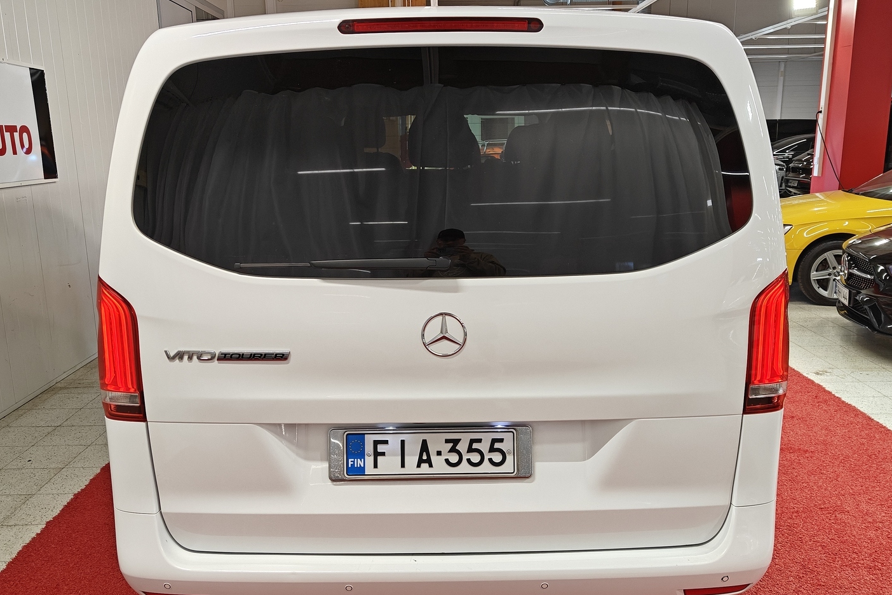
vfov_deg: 41.0
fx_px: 793
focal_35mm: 32
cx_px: 445
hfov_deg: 58.7
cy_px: 339
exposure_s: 1/100
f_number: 1.8
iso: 100
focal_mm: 5.59
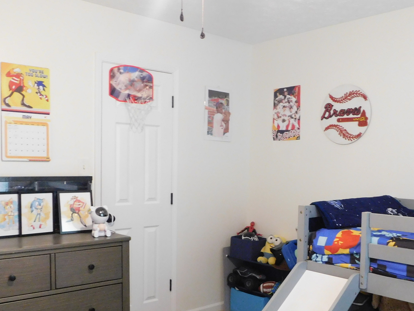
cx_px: 238
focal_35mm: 39
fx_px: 466
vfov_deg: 36.6
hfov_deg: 47.7
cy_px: 197
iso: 450
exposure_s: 1/8
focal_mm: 4
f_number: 3
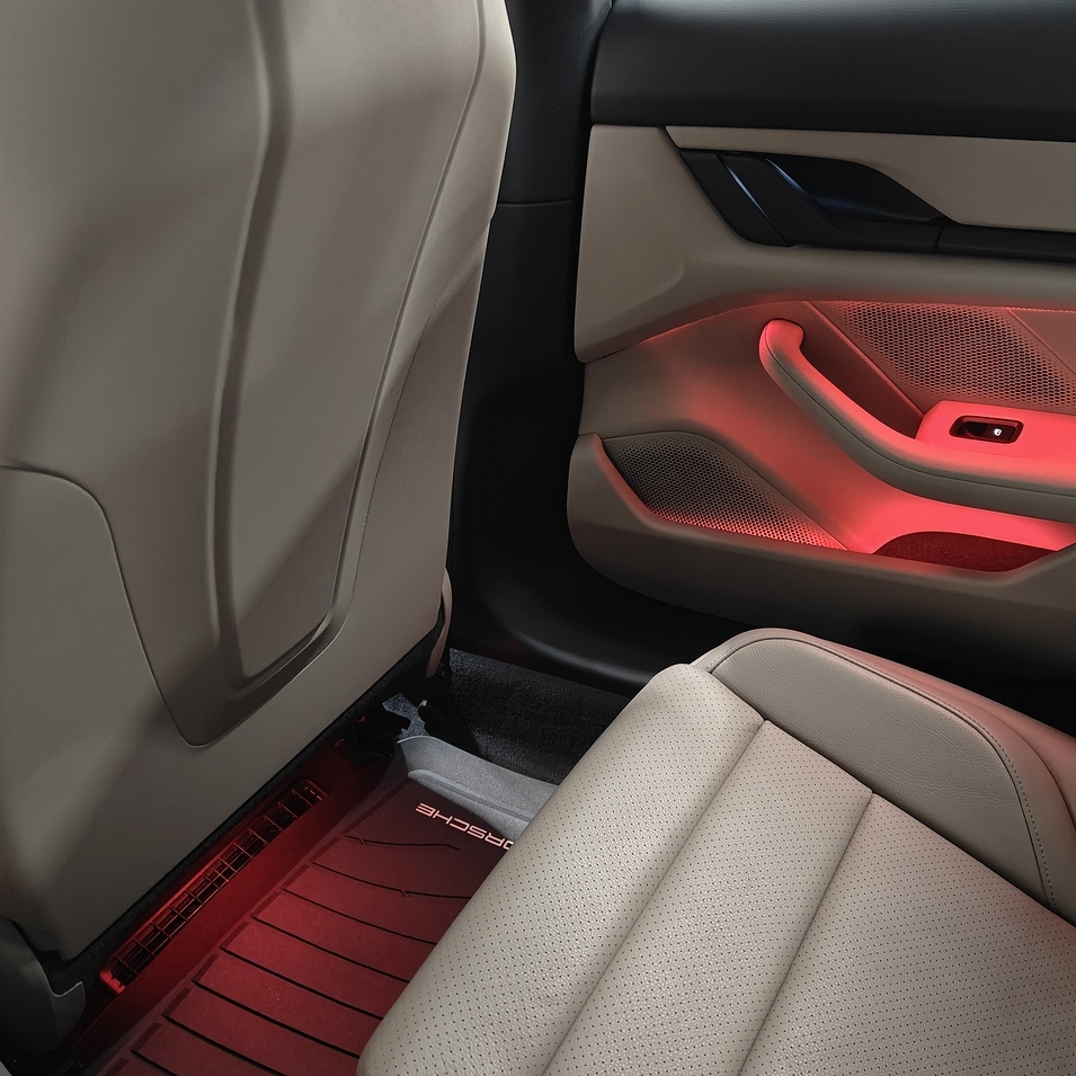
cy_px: 512
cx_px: 639
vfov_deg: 51.1
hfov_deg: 50.8
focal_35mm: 32
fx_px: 1125
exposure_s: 1/20
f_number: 1.8
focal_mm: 5.59
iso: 3200
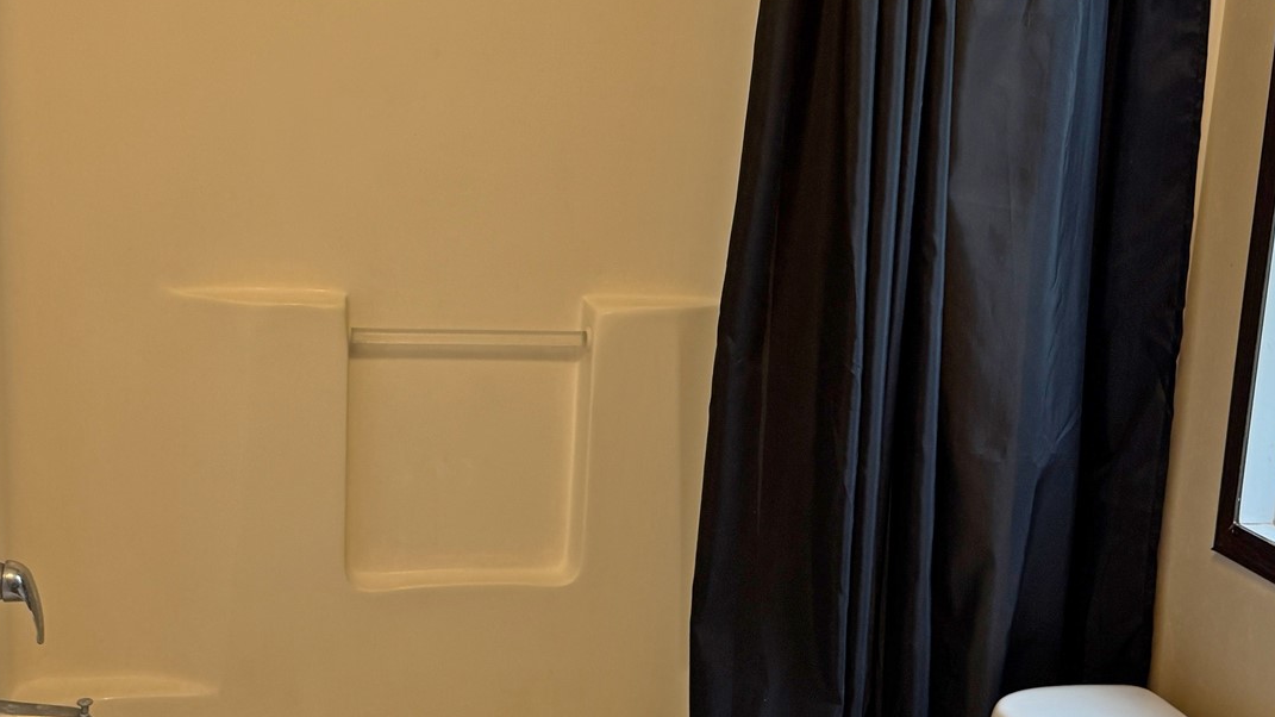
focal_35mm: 50
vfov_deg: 23.9
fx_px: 1690
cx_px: 599
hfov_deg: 41.3
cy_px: 384
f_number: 1.78
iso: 200
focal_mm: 6.76
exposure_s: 1/120
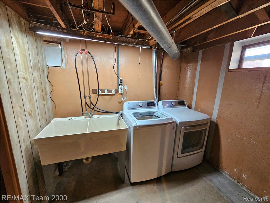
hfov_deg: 106.2
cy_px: 102
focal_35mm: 13
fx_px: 101
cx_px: 135
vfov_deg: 89.9
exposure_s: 1/40
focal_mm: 2.2
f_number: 2.2
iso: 320
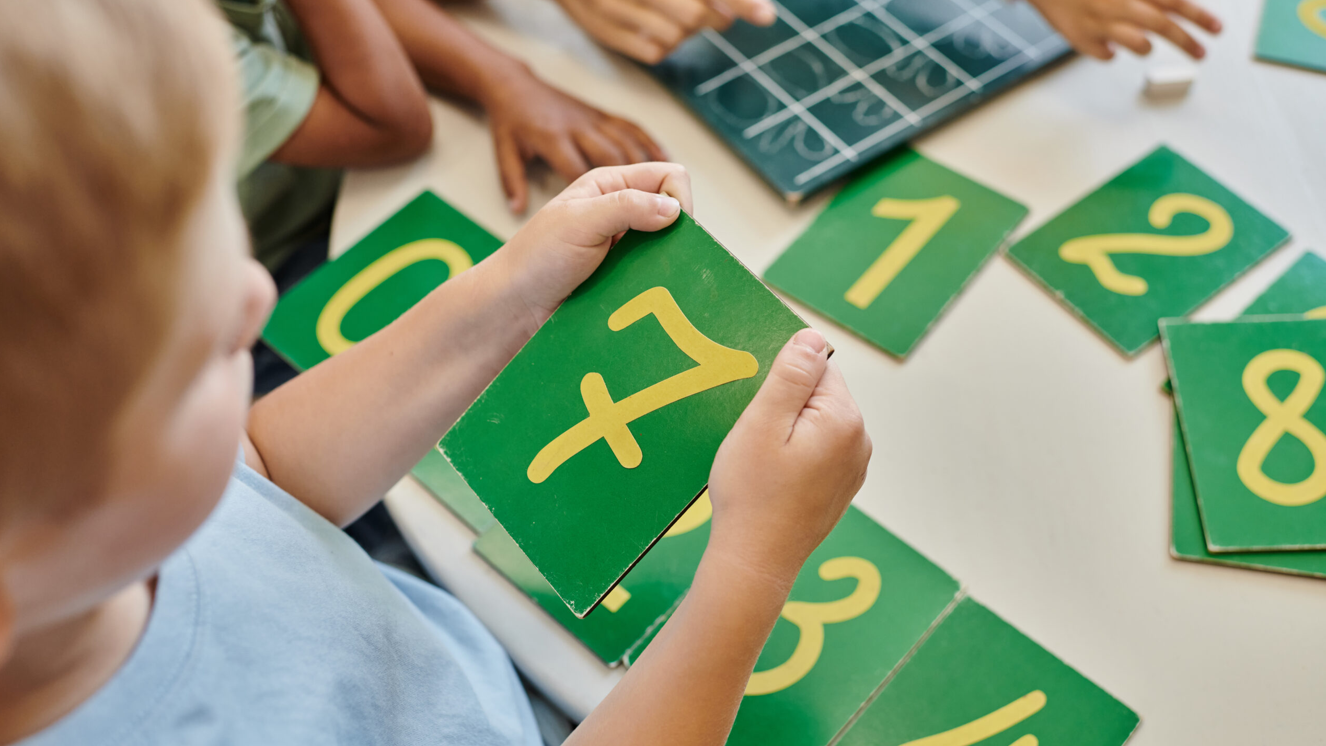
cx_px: 659
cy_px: 381
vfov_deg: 32.0
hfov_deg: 54.0
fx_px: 1301
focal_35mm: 37
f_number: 3.5
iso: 500
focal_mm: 35
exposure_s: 1/200
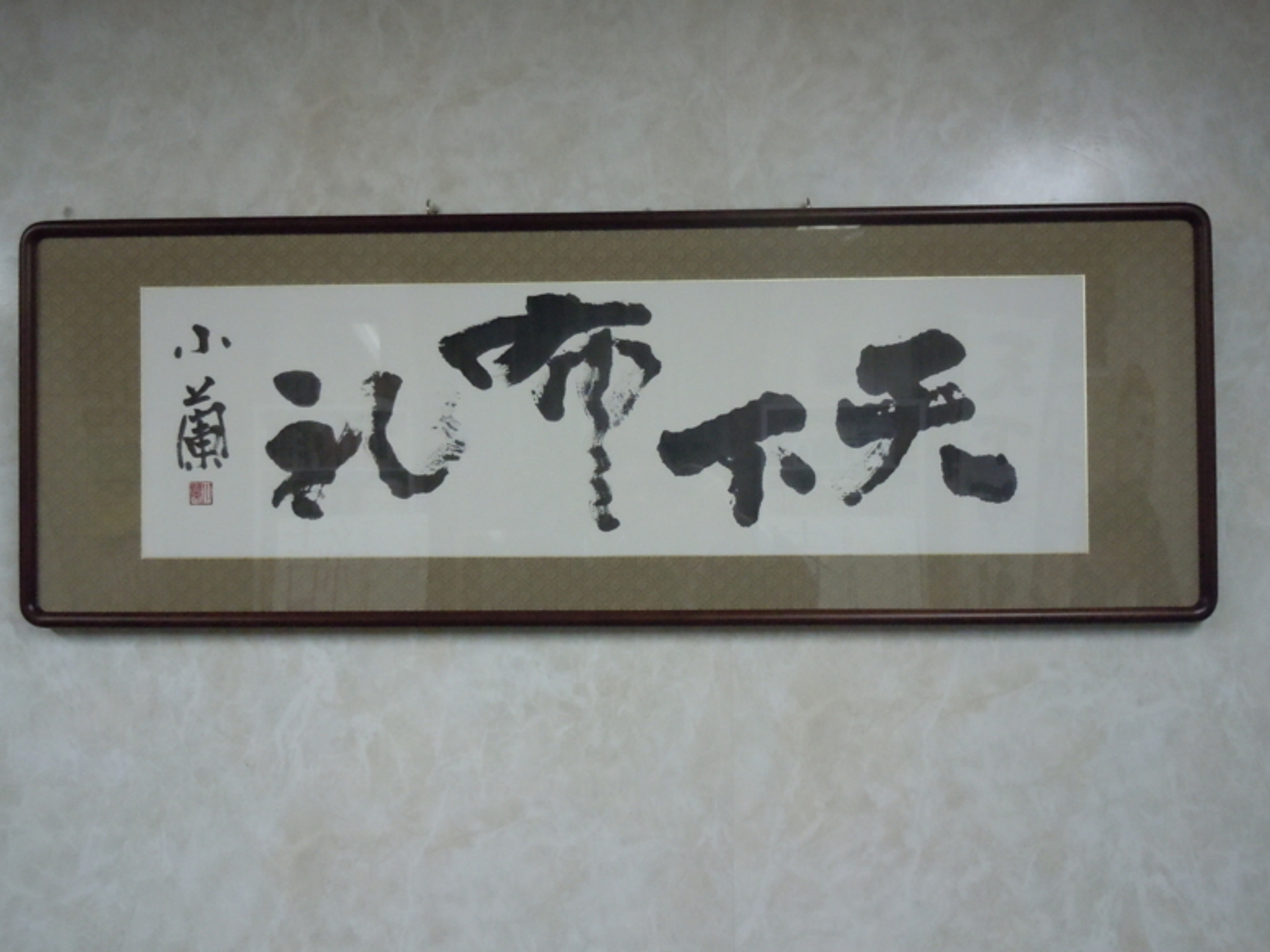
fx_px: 1247
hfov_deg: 53.9
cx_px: 617
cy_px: 471
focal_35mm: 34
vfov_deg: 41.8
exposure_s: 1/100
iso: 800
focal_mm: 5.9
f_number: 4
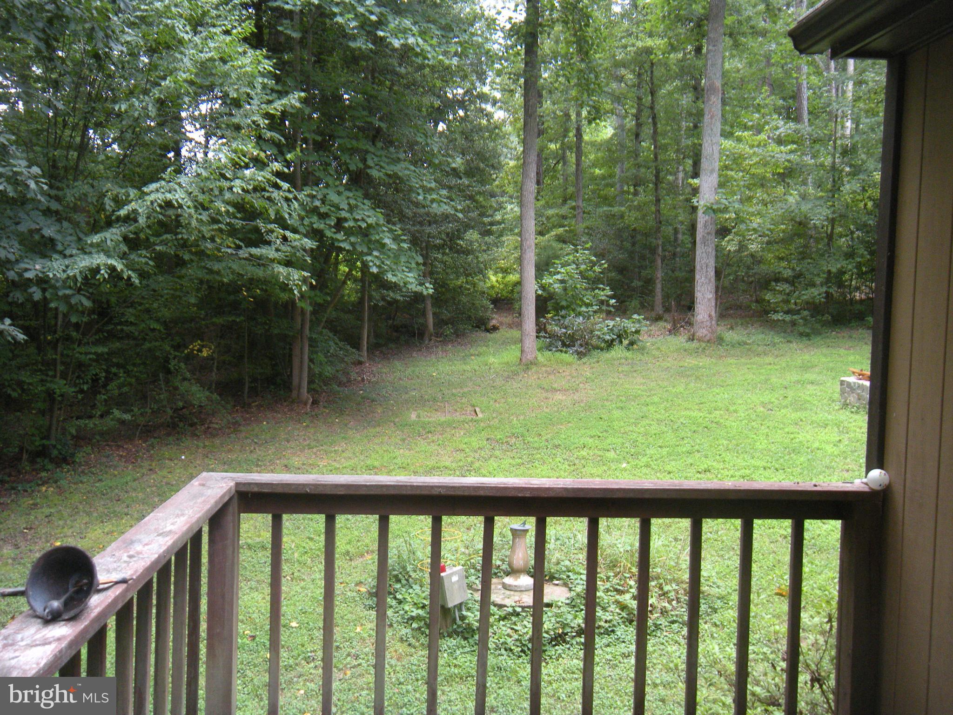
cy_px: 358
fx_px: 964
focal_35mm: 35
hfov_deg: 52.6
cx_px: 476
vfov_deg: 40.7
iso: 152
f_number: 3.8
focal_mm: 5.9
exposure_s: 1/54.7
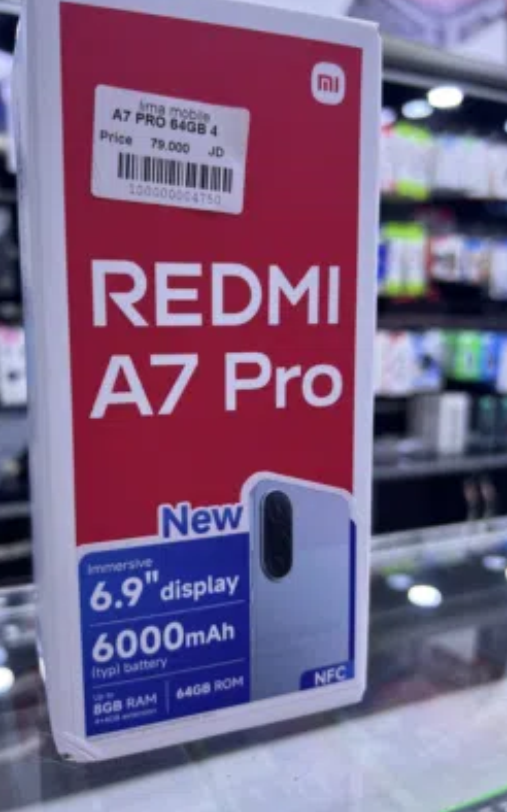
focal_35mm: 28
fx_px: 619
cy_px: 402
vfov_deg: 66.5
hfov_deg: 44.3
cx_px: 204
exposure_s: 1/100
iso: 50
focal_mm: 5.7
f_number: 1.5
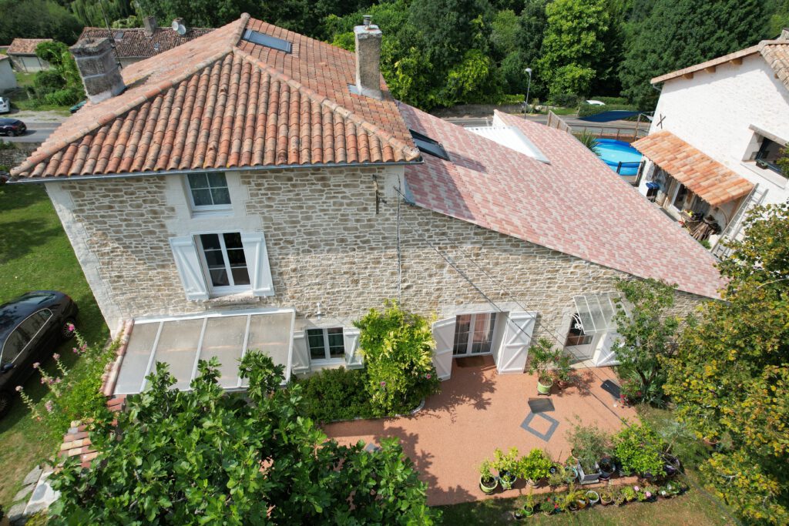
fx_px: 482
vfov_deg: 57.2
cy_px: 263
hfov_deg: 78.6
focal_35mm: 22
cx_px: 394
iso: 130
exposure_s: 1/2500
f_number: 2.8
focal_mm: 8.38
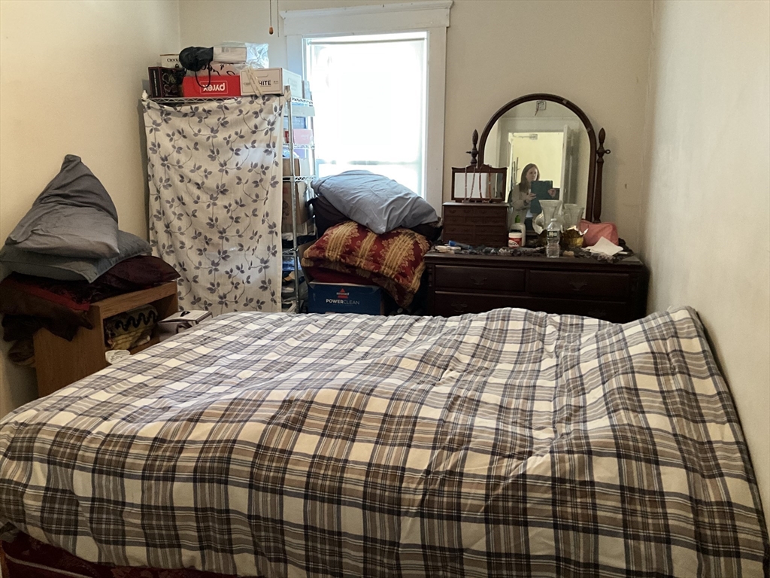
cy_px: 289
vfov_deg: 48.2
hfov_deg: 61.7
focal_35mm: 29
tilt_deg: -10.2
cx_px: 385
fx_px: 645
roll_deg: +0.2
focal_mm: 3
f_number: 1.8
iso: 320
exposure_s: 1/40
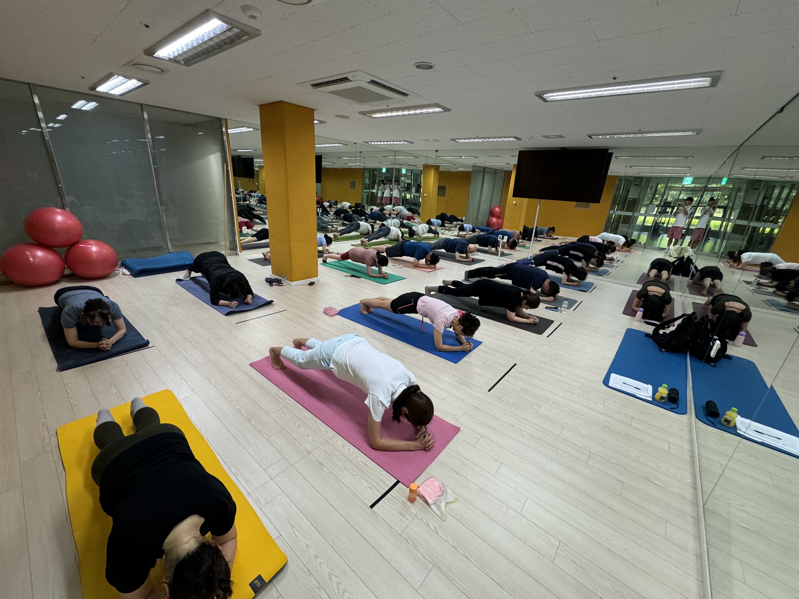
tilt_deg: -19.4
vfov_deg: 85.7
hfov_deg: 102.1
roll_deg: -3.7
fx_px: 323
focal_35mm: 14
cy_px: 300
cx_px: 400
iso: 320
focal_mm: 2.22
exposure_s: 1/120
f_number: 2.2
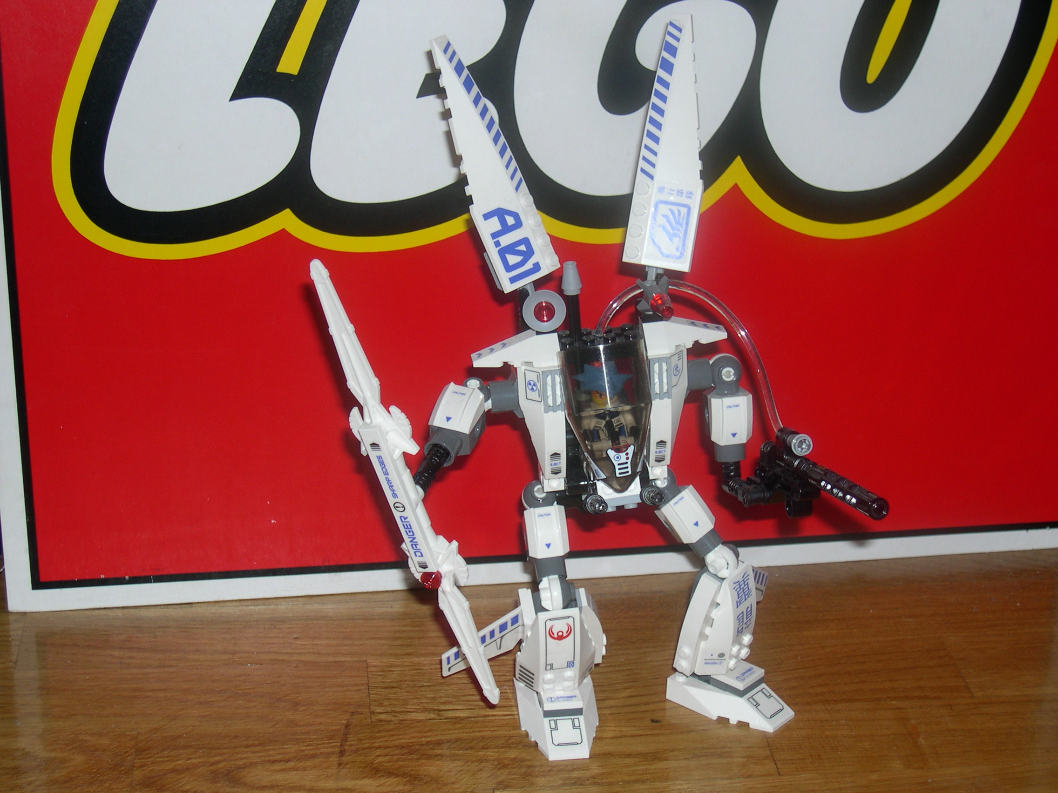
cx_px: 529
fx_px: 2048
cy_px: 396
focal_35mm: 67
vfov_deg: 21.9
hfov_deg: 29.0
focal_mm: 14.2
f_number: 3.7
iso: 100
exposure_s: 1/60
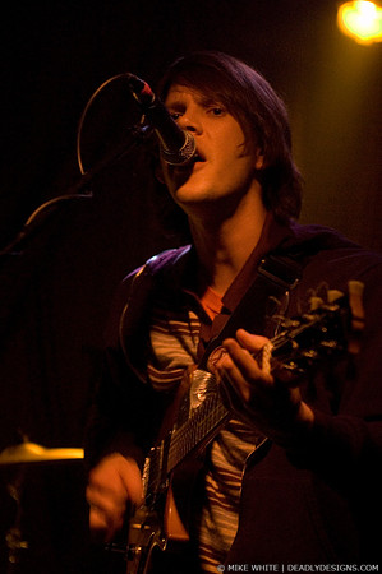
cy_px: 287
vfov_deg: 19.5
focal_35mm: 105
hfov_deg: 13.0
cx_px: 191
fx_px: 1675
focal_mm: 70
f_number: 2.8
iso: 1600
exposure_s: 1/40
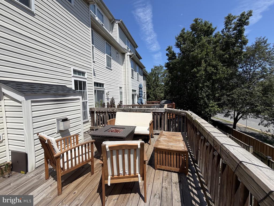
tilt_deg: -3.4
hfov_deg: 102.1
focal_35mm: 14
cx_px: 137
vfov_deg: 85.7
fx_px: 111
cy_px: 103
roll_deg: +0.1
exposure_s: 1/1145
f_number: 2.2
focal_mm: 2.22
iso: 20
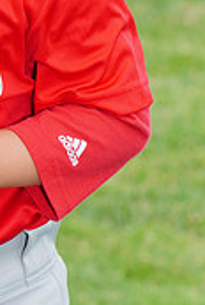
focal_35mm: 622
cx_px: -73
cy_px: -139
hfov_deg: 2.2
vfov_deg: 3.3
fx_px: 5291
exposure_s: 1/250
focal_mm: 186
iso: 200
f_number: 9
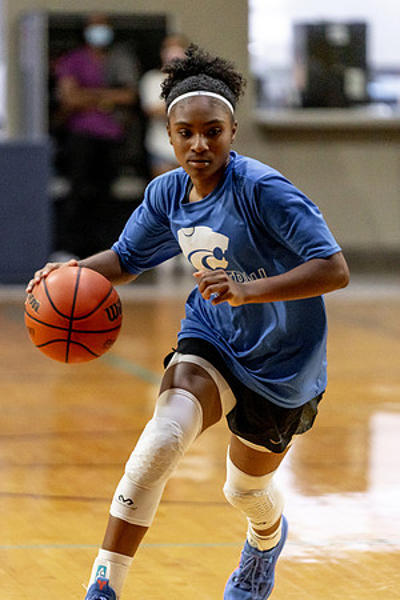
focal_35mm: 301
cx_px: 143
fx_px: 5013
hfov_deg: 4.6
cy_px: 300
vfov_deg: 6.8
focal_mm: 200
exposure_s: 1/800
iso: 2500
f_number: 2.8
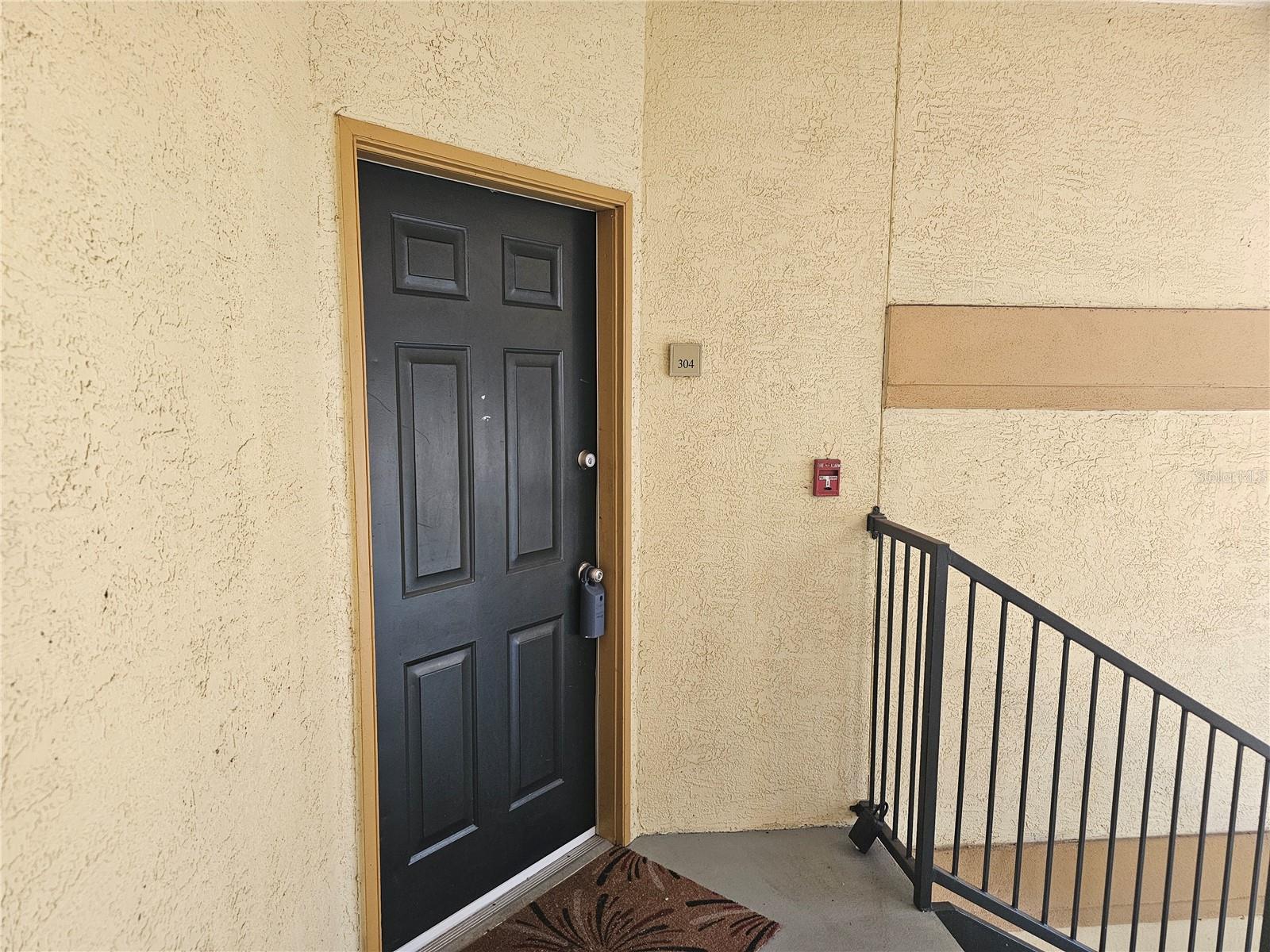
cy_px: 476
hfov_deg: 73.9
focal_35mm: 23
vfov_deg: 58.9
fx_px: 844
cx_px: 635
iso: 500
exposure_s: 1/359
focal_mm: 6.3
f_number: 1.7
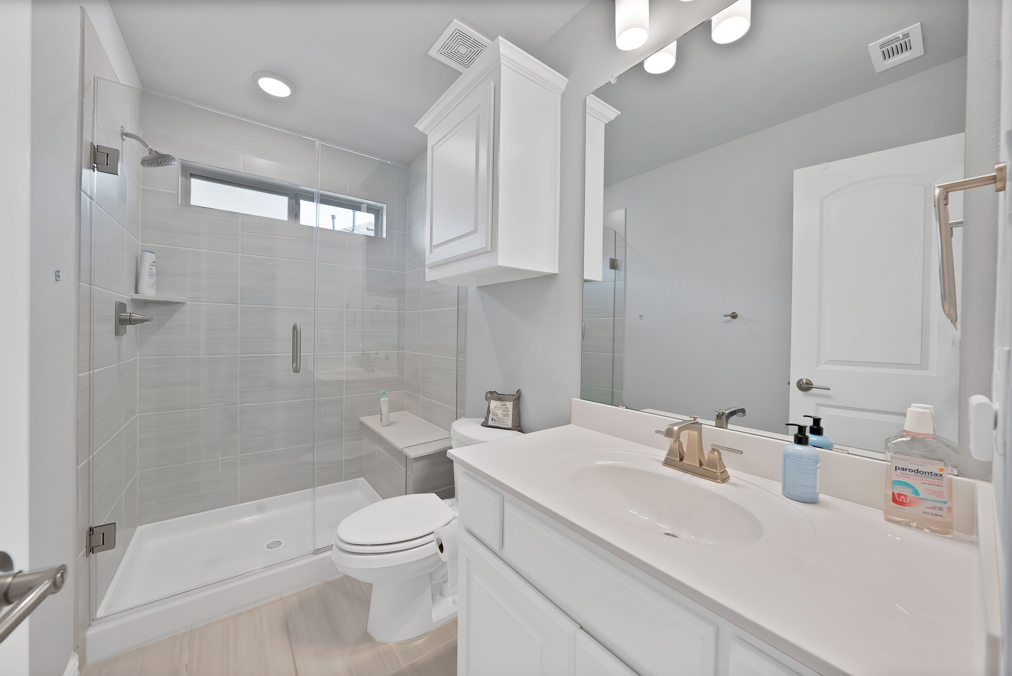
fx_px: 337
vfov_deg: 90.1
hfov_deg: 112.6
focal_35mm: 12
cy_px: 338
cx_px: 506
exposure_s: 1/10
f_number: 9
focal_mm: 12
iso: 640
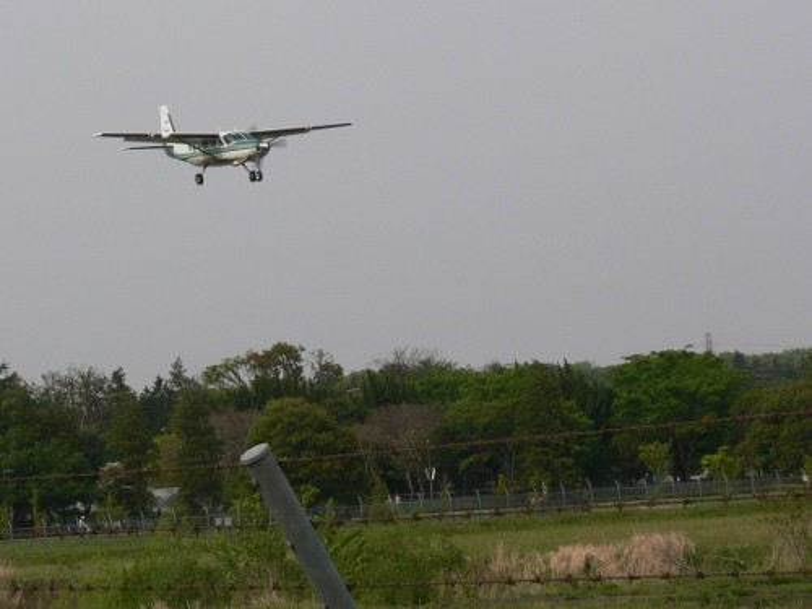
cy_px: 304
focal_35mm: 95
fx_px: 2228
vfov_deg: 15.6
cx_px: 406
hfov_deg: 20.7
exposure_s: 1/400
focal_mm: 20.1
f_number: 6.3
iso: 80
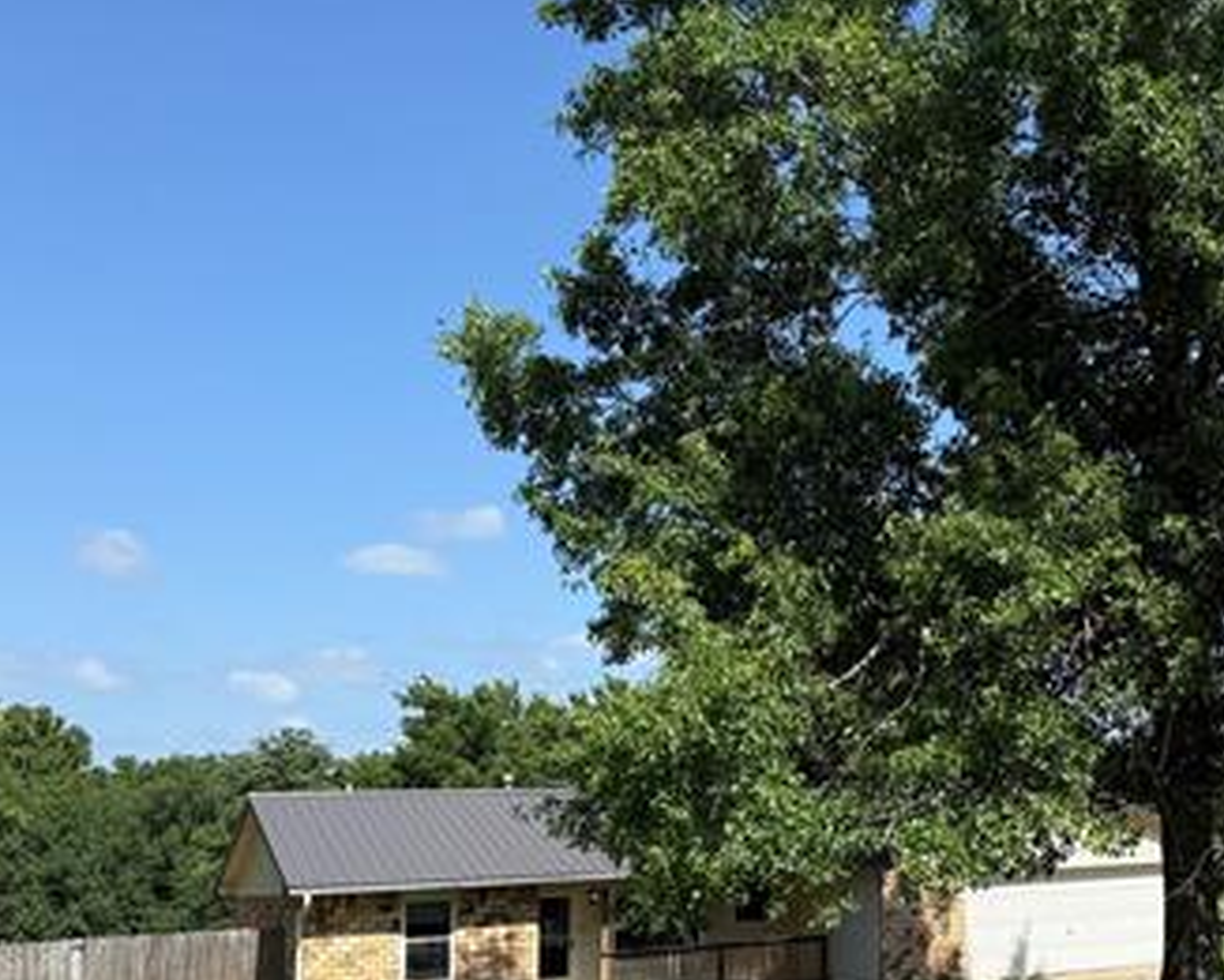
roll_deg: +2.3
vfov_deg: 32.7
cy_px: 574
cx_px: 1126
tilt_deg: +9.5
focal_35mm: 46
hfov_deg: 37.4
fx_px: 1667
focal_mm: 6.76
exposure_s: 1/3145
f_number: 1.78
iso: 80
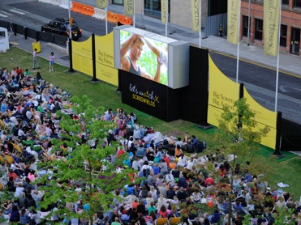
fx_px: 808
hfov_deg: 21.1
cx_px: 140
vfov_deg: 15.9
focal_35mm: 93
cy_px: 118
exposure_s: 1/125
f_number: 2.8
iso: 500
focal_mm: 78
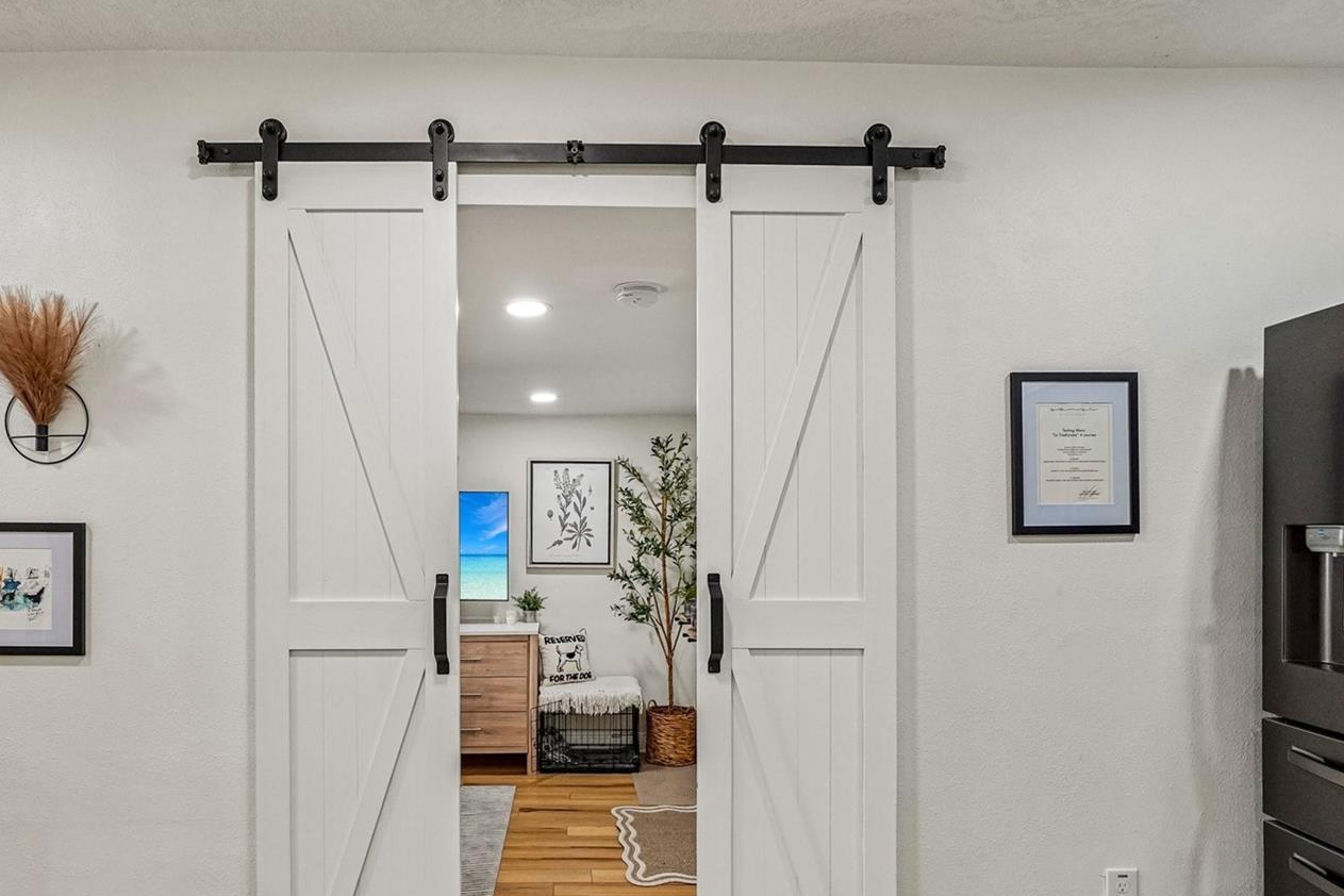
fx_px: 709
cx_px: 587
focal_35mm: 19
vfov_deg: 63.9
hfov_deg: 86.5
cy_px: 546
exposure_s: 1/30
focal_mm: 10
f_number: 8
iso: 640
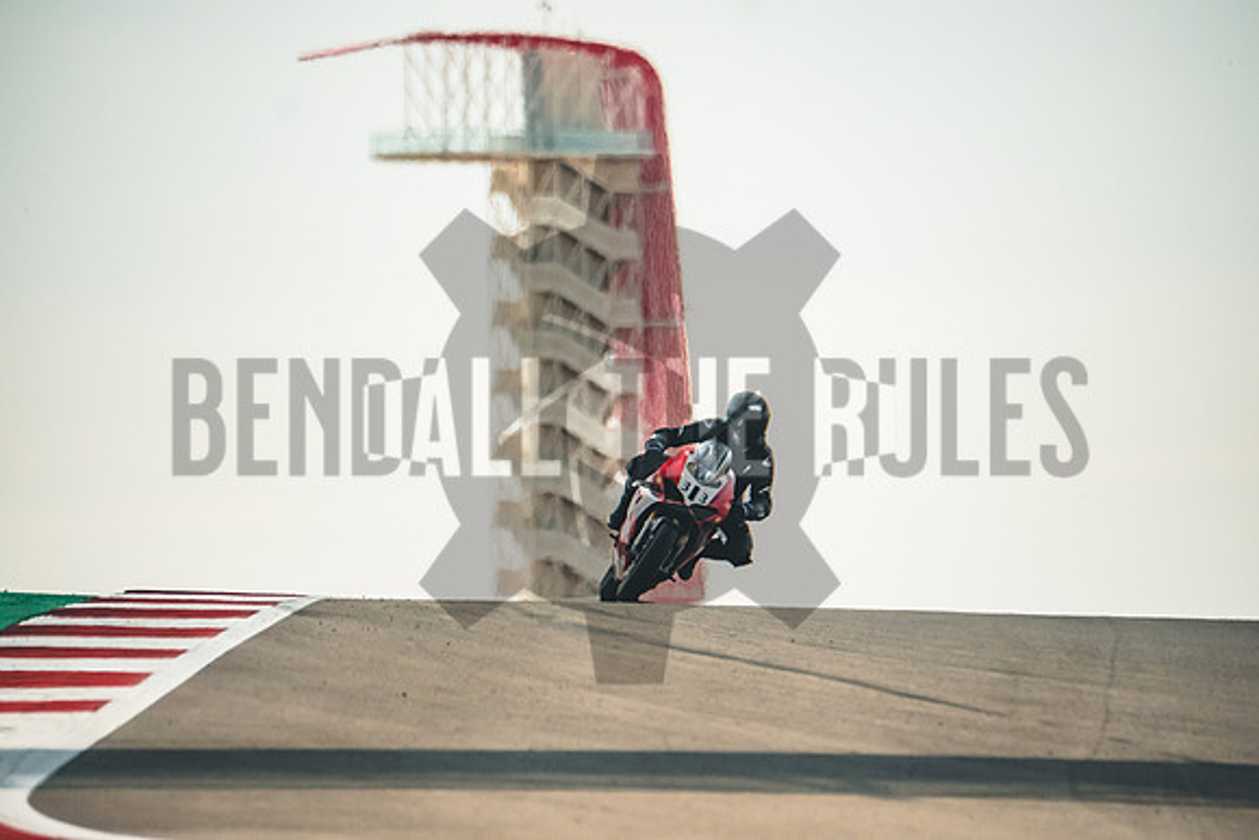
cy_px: 420
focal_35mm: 600
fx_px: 20987
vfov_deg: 2.3
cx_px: 630
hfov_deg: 3.4
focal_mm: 400
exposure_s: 1/4000
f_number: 5.6
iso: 1600
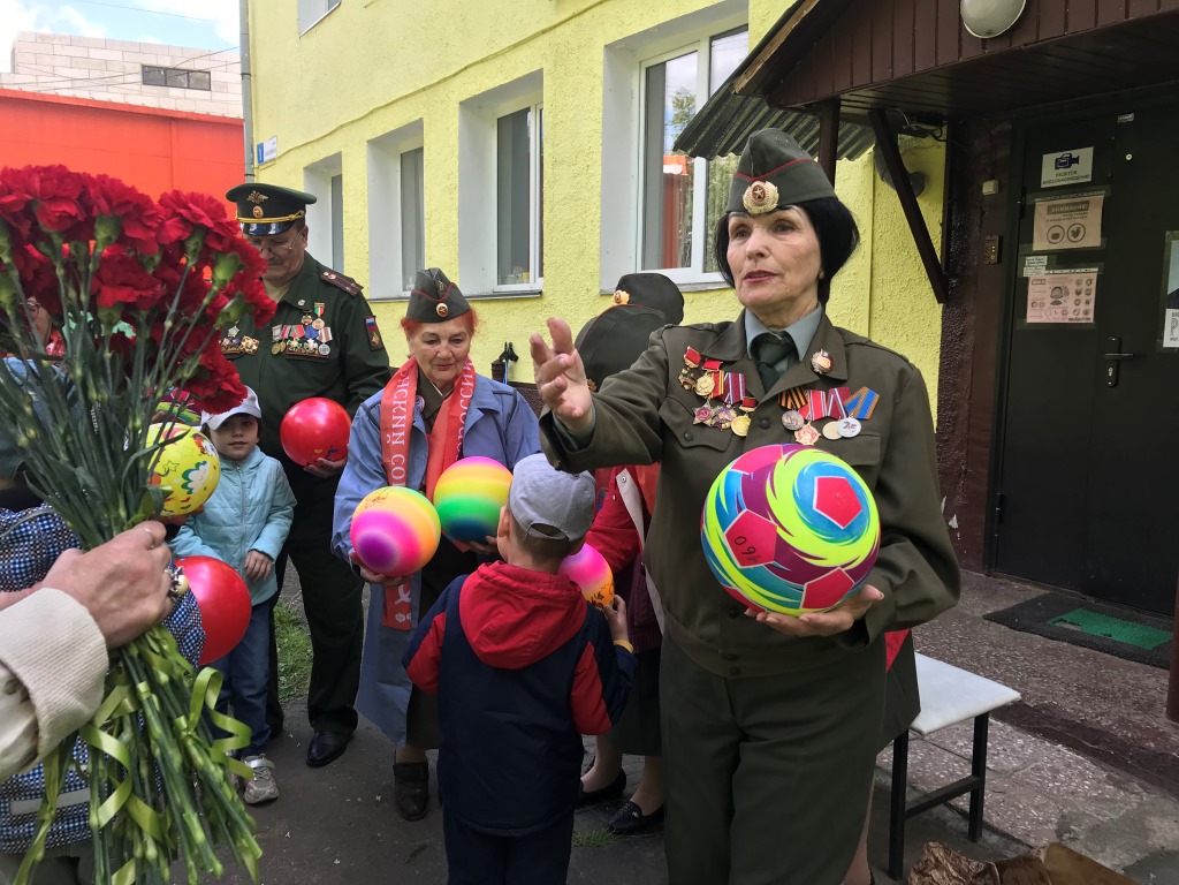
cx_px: 590
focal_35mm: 28
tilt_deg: -6.4
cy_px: 442
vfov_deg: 49.7
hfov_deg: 63.4
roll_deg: -0.8
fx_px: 954
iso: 20
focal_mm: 3.99
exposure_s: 1/298
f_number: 1.8
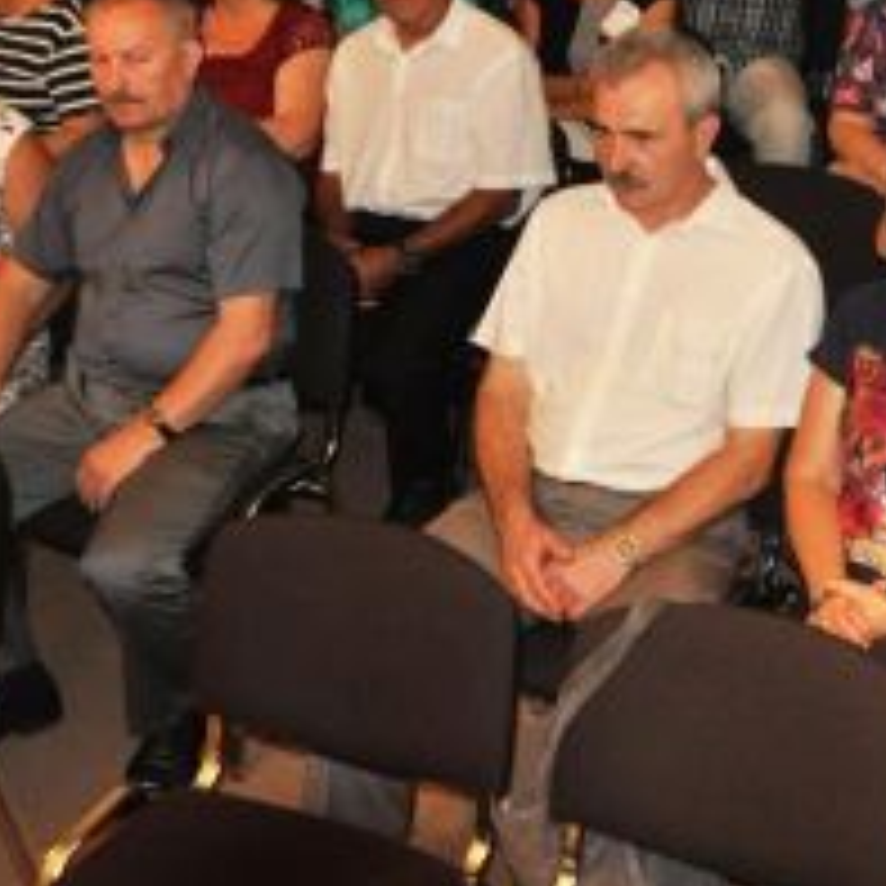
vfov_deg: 24.0
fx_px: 2056
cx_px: 774
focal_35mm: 71
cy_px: 202
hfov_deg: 23.7
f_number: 4
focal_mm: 22
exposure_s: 1/60
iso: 800
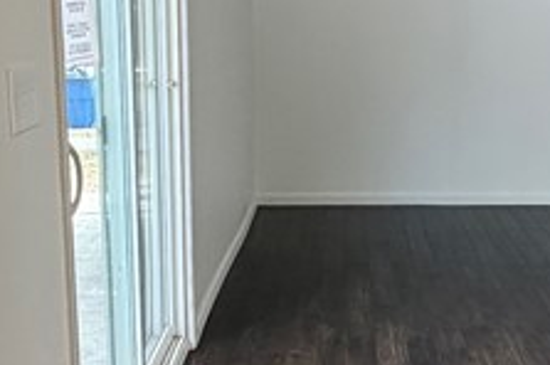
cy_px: 190
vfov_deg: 20.2
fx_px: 1022
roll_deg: -0.5
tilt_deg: -11.6
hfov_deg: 29.8
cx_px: 390
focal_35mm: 67
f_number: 2.2
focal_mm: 2.22
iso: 320
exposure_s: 1/77
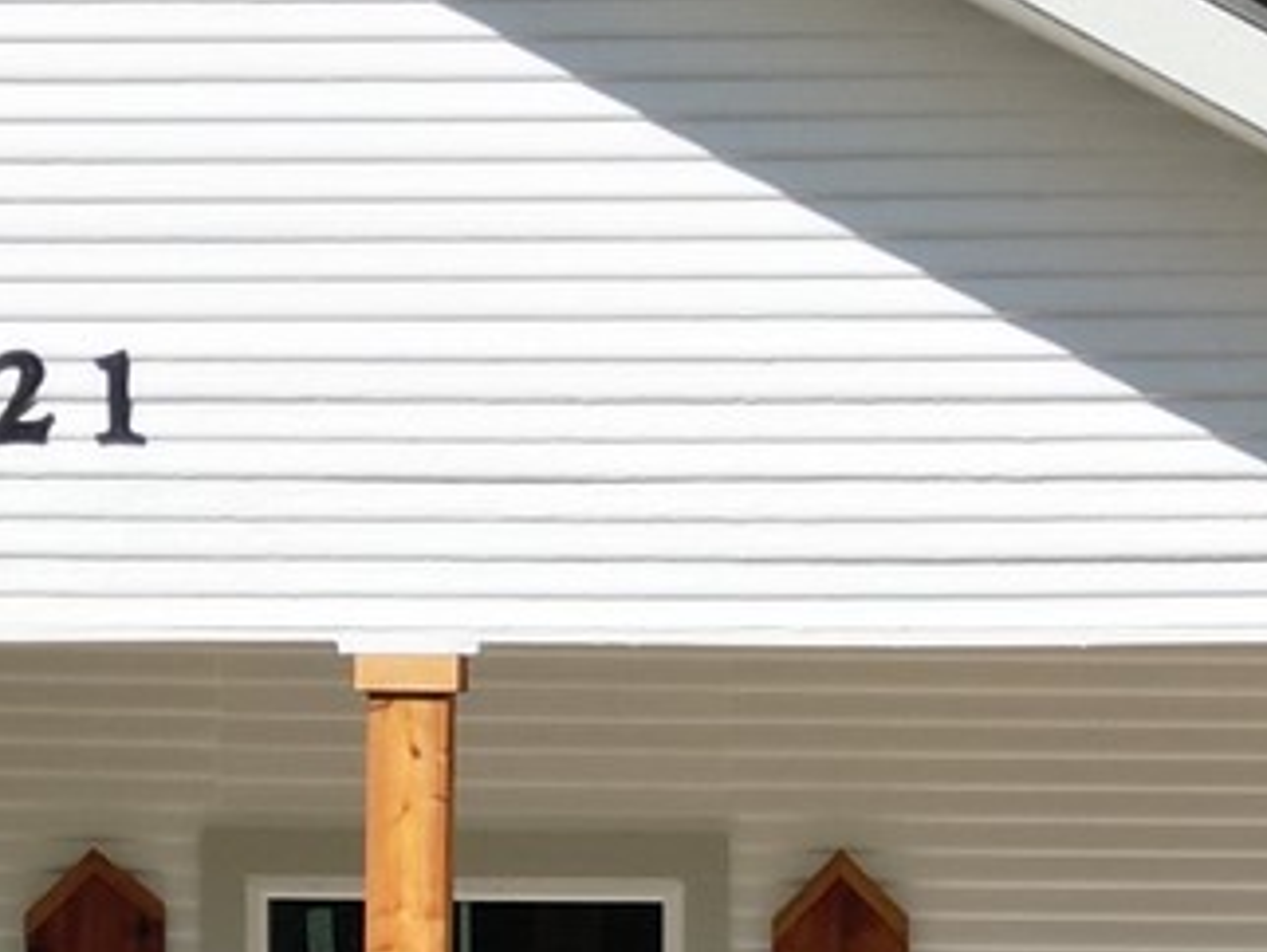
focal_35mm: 143
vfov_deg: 10.0
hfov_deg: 13.8
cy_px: 1467
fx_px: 5238
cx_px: 740
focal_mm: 6.72
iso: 200
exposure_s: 1/5000
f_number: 1.7
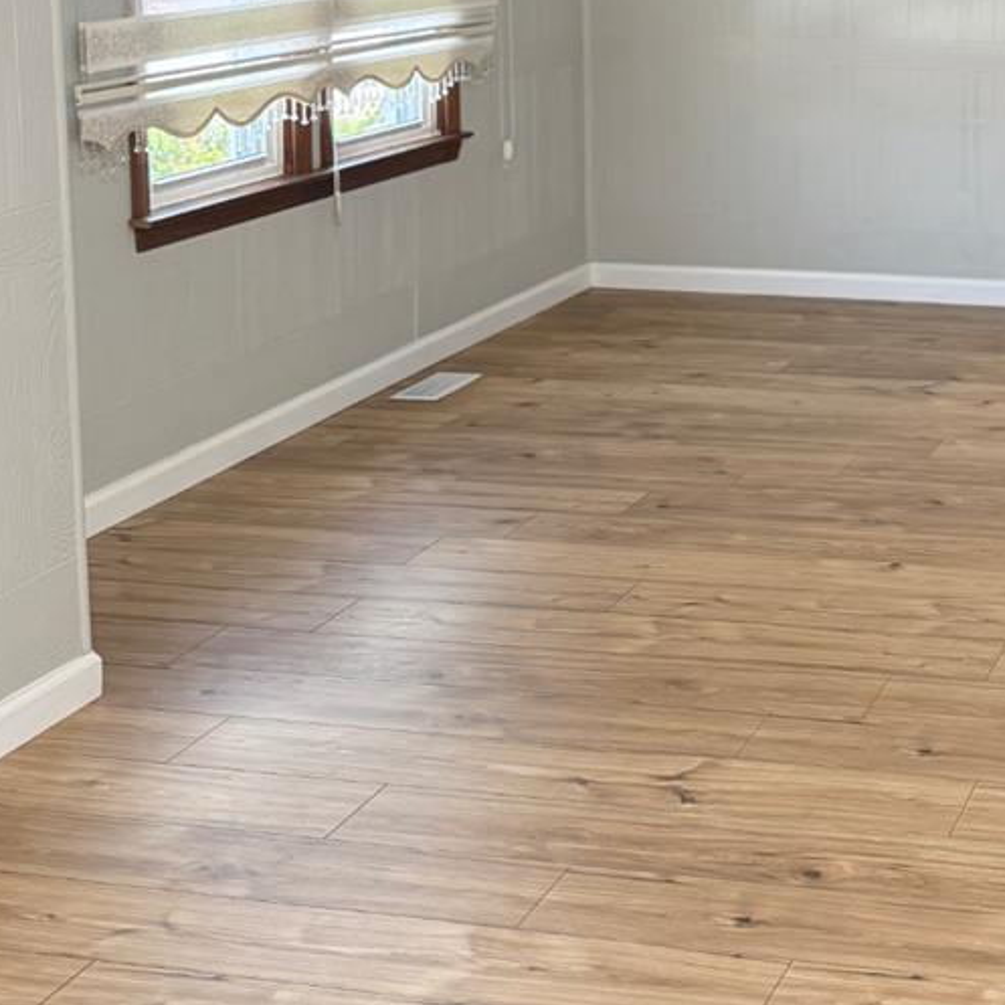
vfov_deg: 25.9
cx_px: 1026
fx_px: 2102
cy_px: 82
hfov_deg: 25.4
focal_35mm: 64
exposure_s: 1/78
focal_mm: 6.76
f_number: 1.78
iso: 200
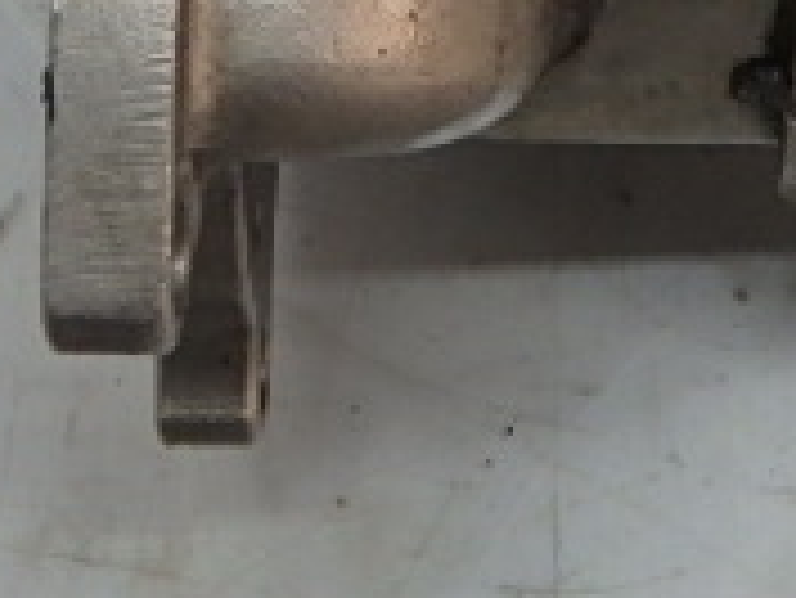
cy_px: -252
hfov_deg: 12.7
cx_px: 949
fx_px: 3498
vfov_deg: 9.5
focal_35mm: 152
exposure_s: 1/40
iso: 320
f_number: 5.2
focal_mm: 7.5
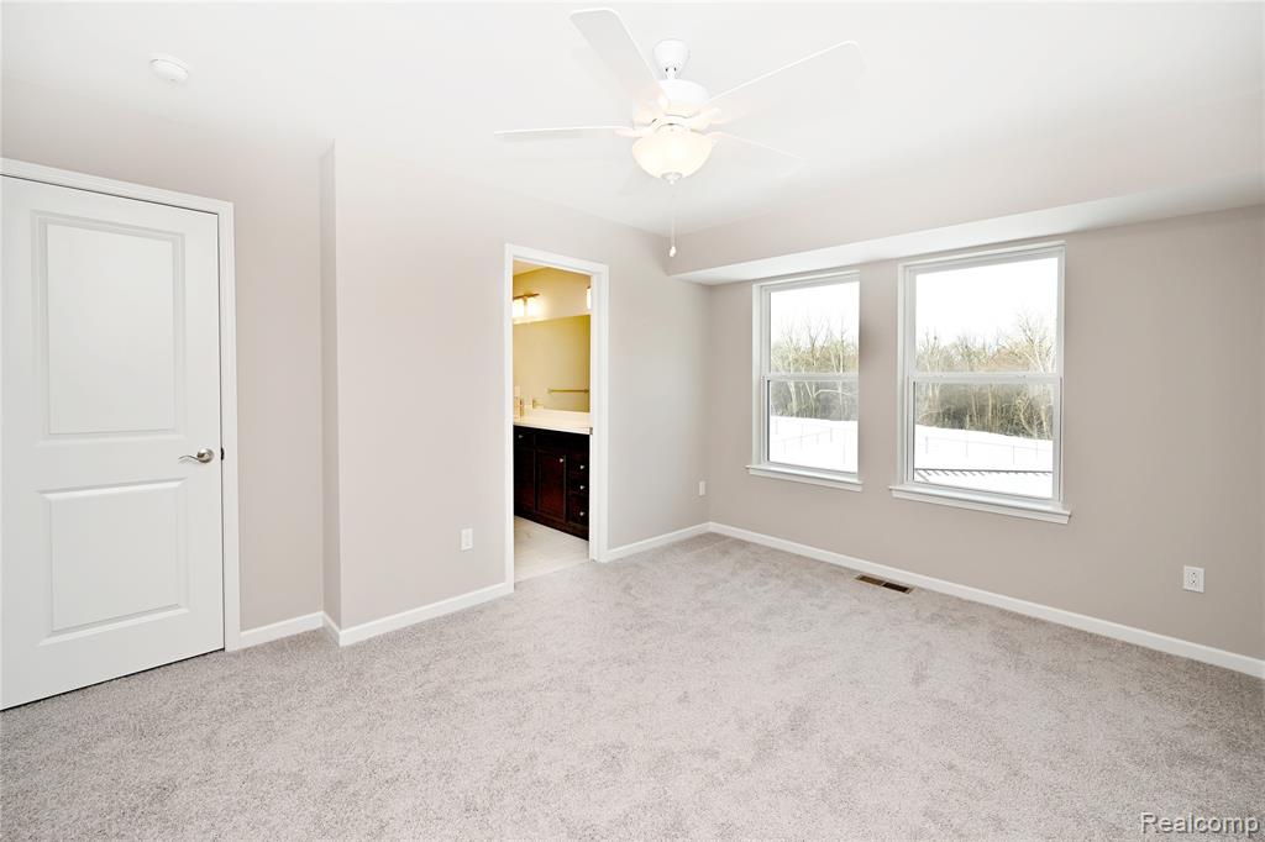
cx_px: 632
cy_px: 421
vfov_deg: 81.2
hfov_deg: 104.3
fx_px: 492
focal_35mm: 14
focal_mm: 14
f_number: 9
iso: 320
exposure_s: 1/60
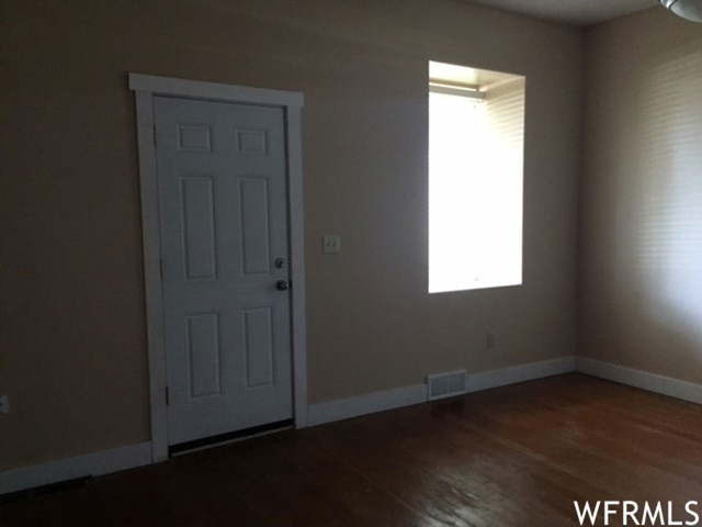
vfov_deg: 48.2
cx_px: 351
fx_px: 588
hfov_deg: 61.7
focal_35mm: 29
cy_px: 264
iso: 250
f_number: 2.2
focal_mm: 4.15
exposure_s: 1/30
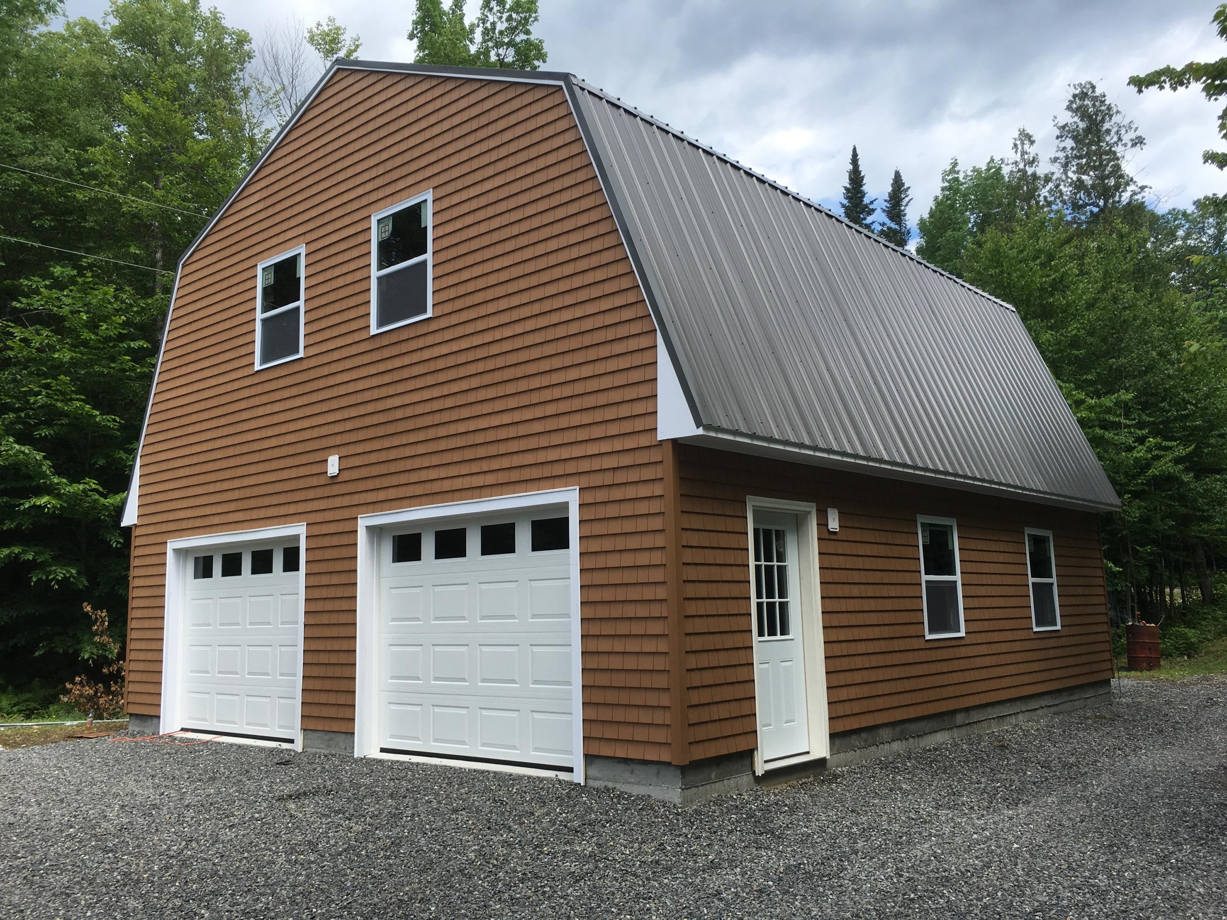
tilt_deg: +8.4
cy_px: 460
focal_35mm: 29
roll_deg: +1.2
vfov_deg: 48.2
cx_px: 614
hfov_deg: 61.7
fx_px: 1028
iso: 25
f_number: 2.2
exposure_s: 1/1026
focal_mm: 4.15
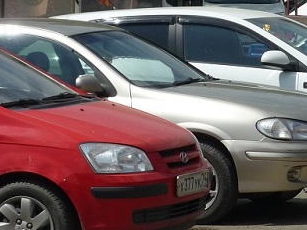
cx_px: 374
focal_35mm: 261
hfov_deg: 7.5
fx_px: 2314
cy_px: 83
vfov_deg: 5.7
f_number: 5.1
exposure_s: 1/800
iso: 100
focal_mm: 16.5
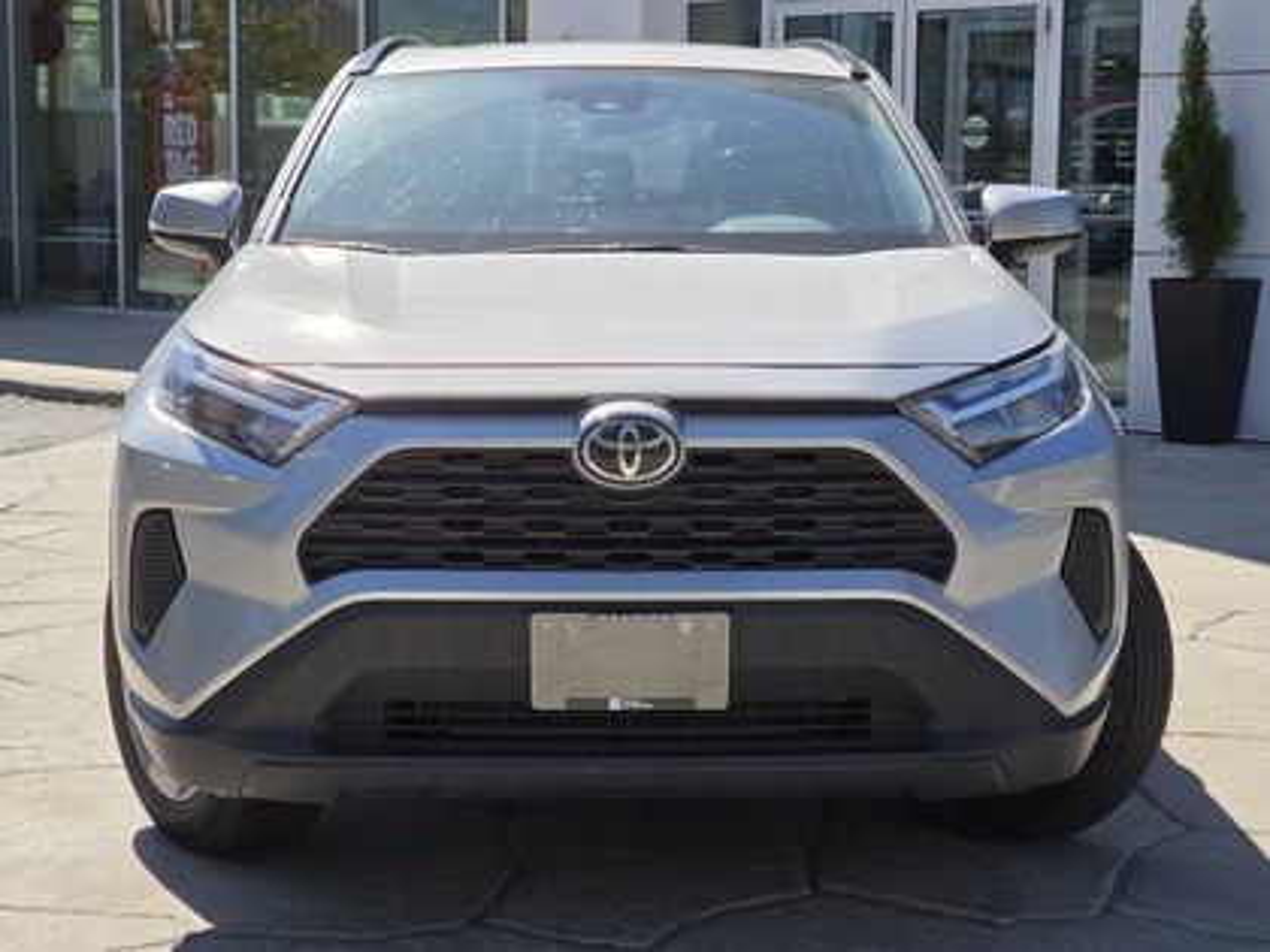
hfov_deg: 28.2
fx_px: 2531
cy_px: 476
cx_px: 635
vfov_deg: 21.3
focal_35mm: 69
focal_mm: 7
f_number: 2.4
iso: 25
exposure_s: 1/1225
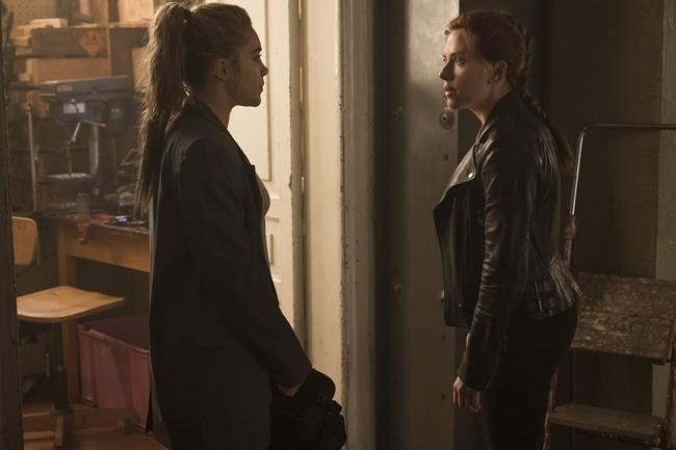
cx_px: 338
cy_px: 225
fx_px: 1089
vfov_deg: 23.4
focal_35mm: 58
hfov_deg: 34.5
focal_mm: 58
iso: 6400
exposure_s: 1/160
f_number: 4.5
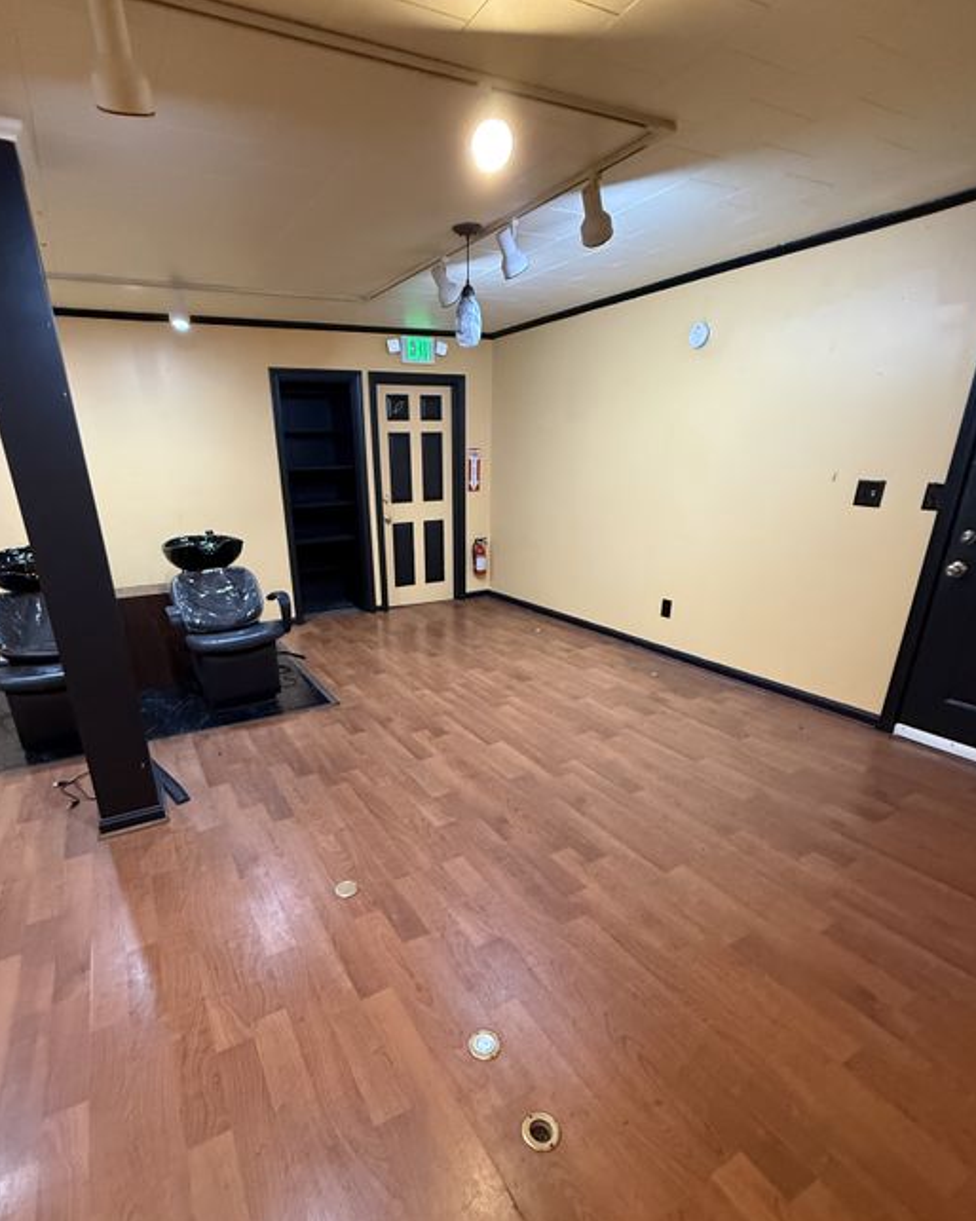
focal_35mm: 17
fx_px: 614
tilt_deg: -21.4
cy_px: 697
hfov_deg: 76.7
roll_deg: +1.3
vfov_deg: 89.1
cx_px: 439
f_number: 2.2
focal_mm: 2.22
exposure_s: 1/60
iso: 640
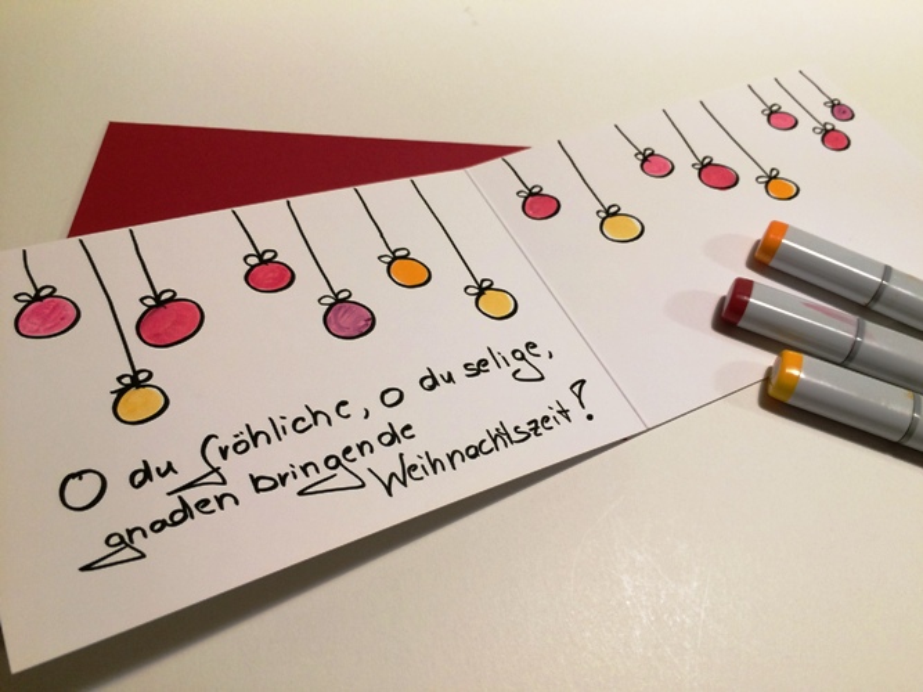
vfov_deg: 48.2
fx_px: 773
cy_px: 346
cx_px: 462
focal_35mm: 29
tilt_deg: -55.4
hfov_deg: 61.7
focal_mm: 4.15
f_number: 2.2
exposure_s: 1/33
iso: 50
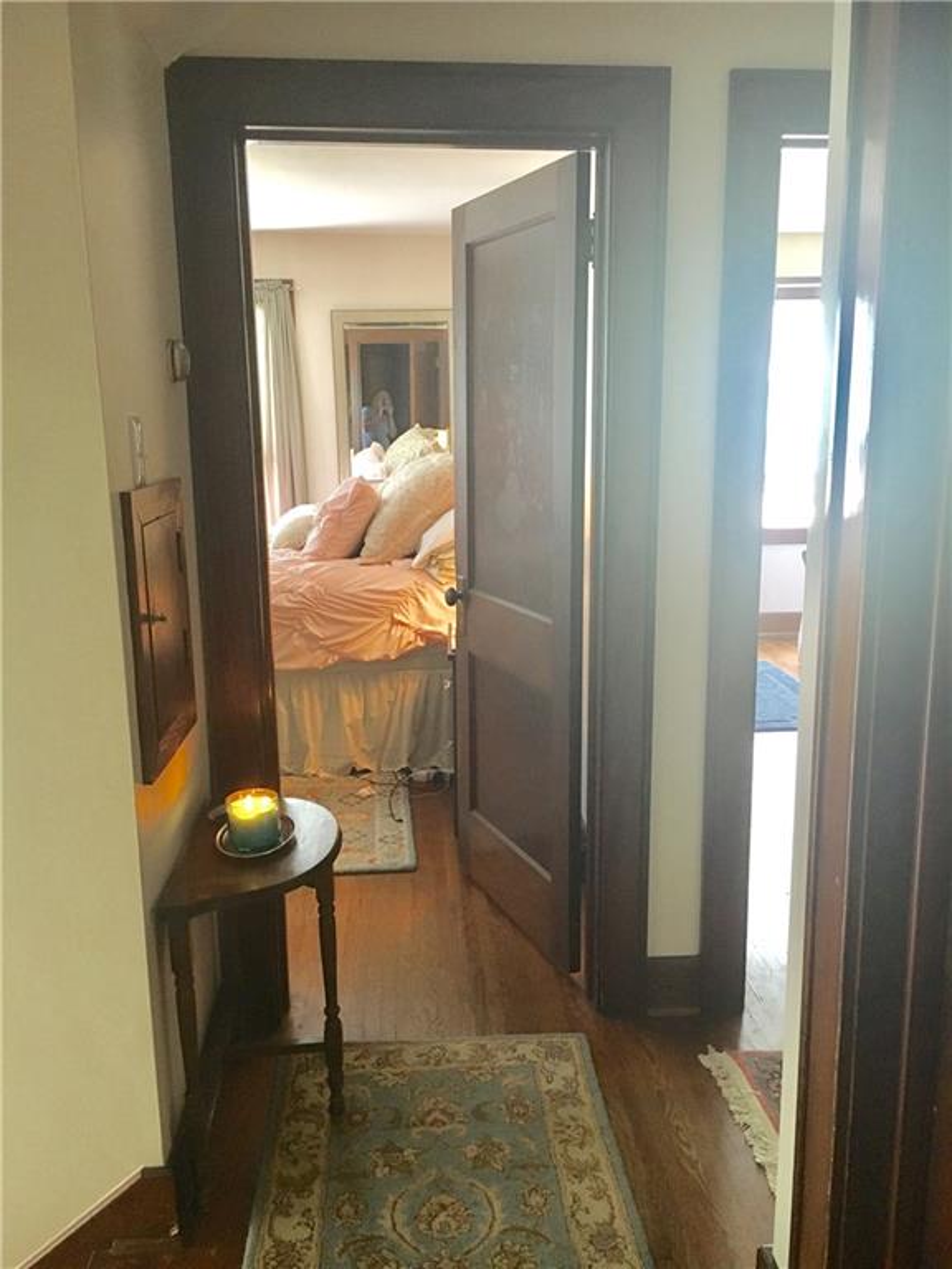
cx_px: 476
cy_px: 634
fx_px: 1063
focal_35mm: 29
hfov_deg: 48.2
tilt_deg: -12.1
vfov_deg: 61.7
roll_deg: +0.6
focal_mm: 4.15
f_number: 2.2
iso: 160
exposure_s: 1/30
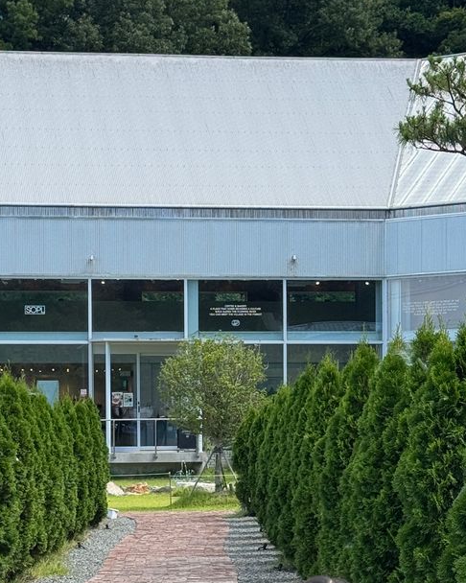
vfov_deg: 17.2
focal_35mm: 111
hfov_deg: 13.8
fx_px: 1915
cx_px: 142
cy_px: 437
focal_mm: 6.76
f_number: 1.78
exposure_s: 1/1560
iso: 64
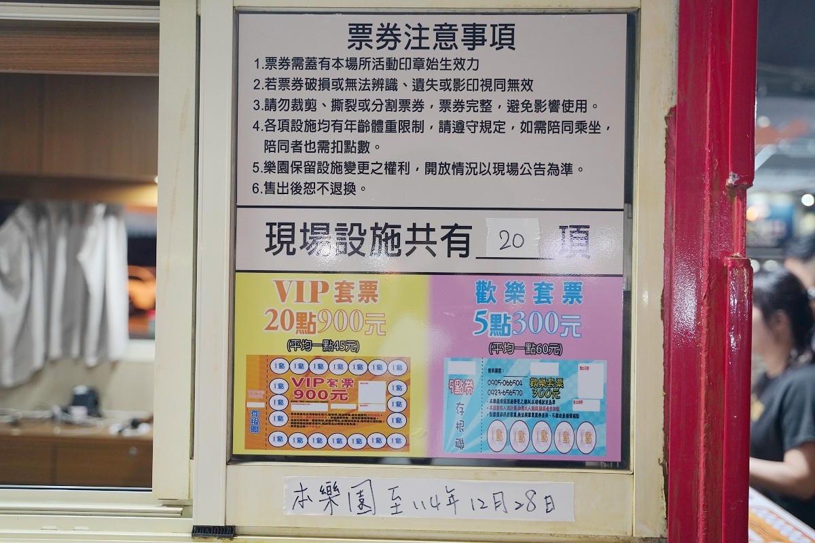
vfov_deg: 30.5
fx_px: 996
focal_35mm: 44
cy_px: 272
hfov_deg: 44.5
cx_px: 408
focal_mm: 44
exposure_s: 1/160
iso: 2000
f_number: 2.8
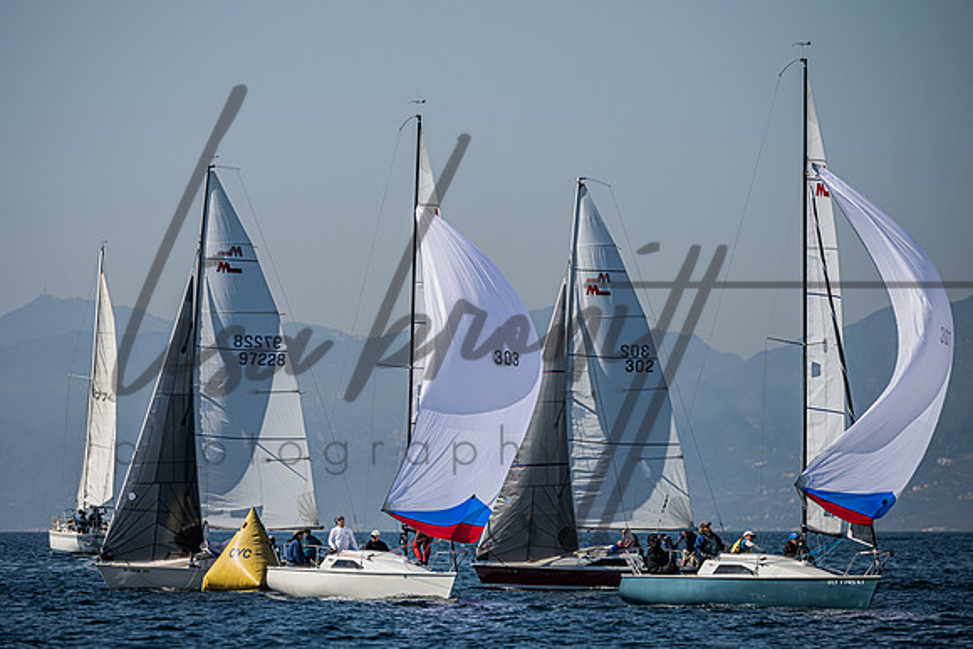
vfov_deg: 4.6
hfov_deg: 6.8
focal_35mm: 302
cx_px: 409
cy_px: 282
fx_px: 8163
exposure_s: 1/5000
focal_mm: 240
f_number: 5
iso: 400
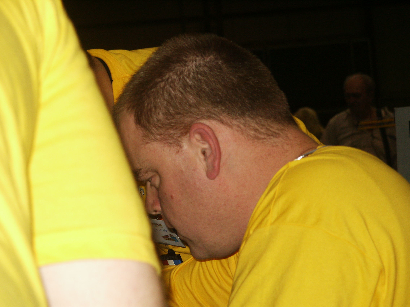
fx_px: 1646
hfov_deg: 14.2
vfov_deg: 10.7
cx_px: 205
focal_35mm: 139
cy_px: 154
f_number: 3.6
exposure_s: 1/125
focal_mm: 28.22
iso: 200
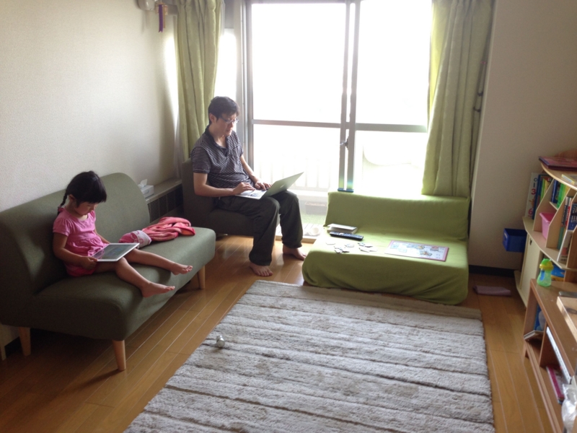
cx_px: 288
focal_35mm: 33
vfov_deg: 42.9
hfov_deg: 55.4
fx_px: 550
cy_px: 216
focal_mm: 4.12
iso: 64
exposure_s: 1/20
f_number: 2.4
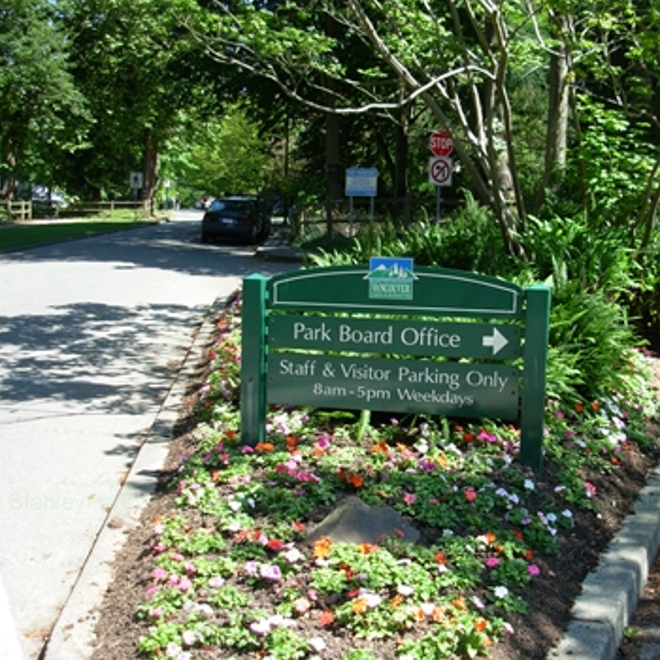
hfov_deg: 36.6
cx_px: 404
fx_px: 992
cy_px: 338
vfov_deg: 36.8
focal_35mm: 46
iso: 50
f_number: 2.9
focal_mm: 6.3
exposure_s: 1/313
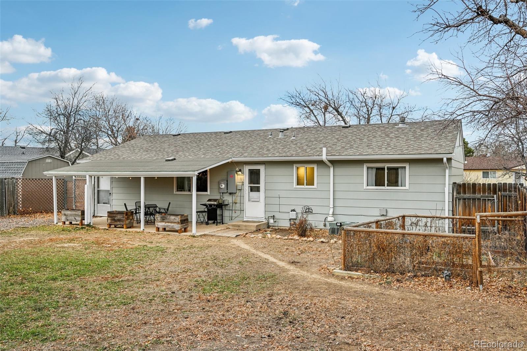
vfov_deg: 43.6
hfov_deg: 61.9
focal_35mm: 30
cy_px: 176
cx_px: 264
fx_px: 439
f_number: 8
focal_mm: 30
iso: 80
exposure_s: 1/30
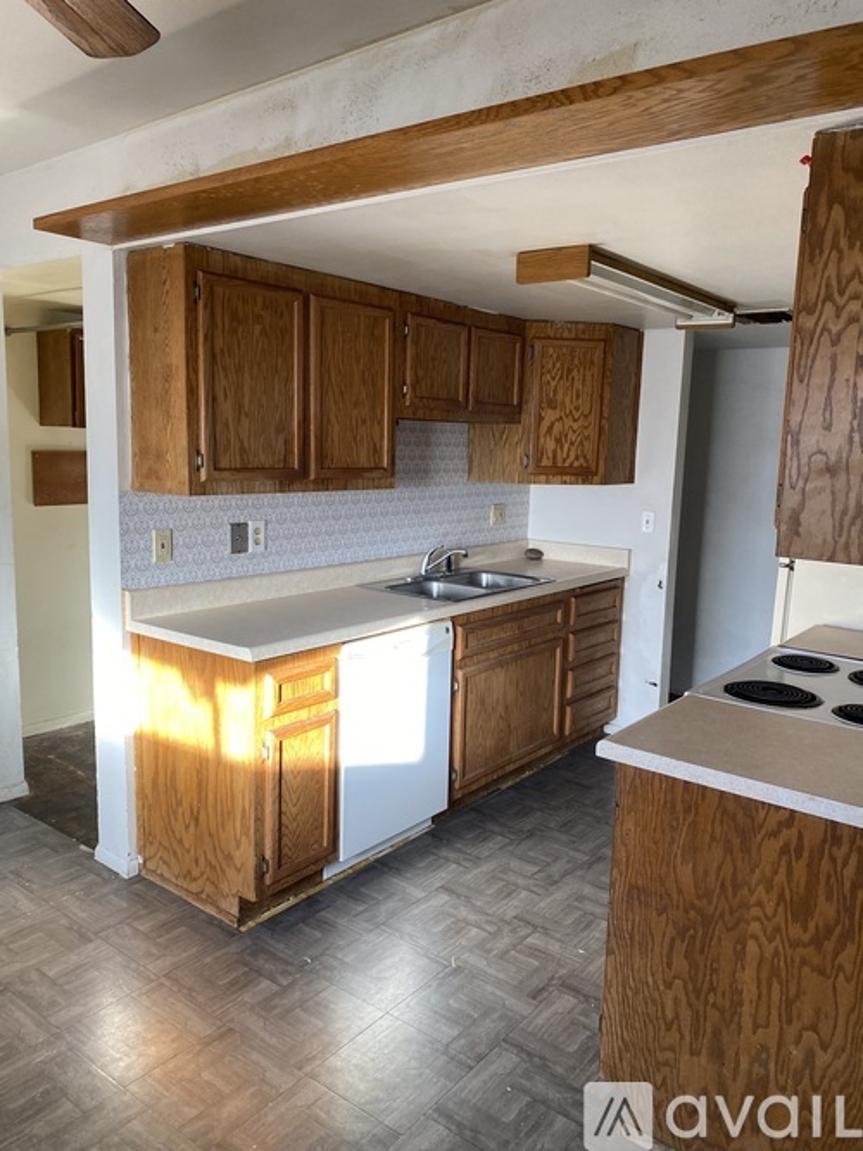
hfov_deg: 53.0
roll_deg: -1.9
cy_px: 576
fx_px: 865
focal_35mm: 26
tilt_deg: -6.7
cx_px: 432
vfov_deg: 67.3
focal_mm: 4.25
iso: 125
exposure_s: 1/121
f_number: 1.8
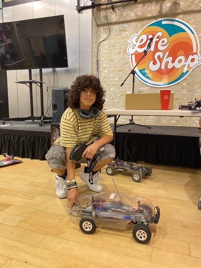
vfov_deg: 67.3
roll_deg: -0.2
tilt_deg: -7.0
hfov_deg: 53.1
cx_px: 100
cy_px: 134
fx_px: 201
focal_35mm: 26
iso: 125
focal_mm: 4.25
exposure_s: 1/60
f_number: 1.8
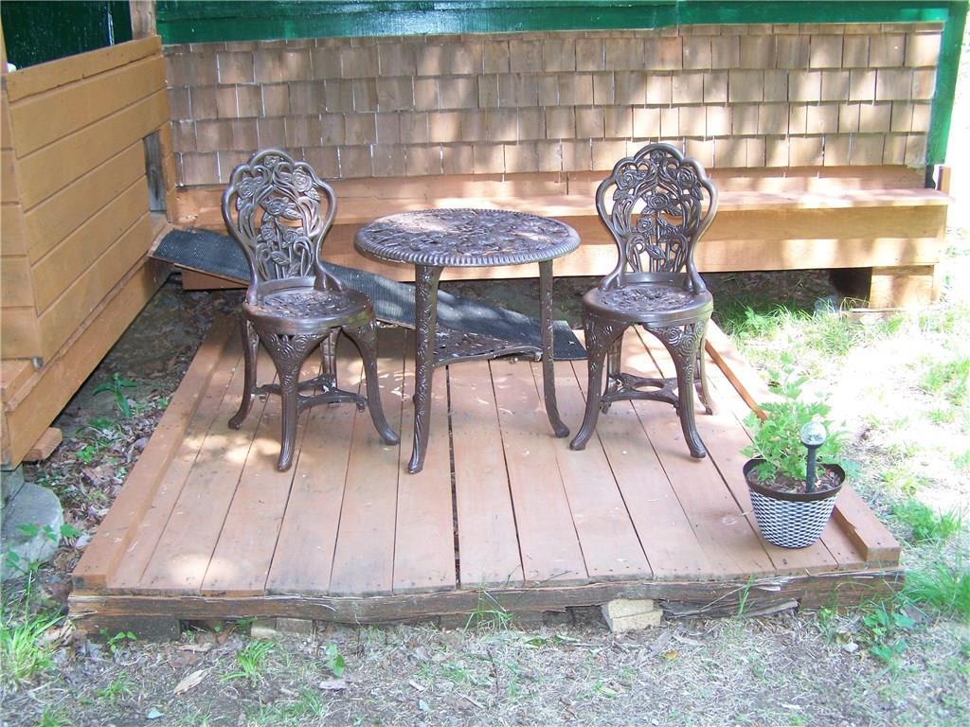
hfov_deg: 49.0
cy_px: 364
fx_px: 1065
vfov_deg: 37.7
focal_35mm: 38
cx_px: 485
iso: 160
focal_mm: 6.3
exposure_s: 1/100
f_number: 2.8
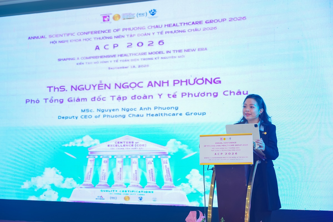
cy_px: 111
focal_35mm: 65
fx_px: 601
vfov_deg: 20.9
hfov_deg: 31.0
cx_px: 166
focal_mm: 65
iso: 800
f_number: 4
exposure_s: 1/60
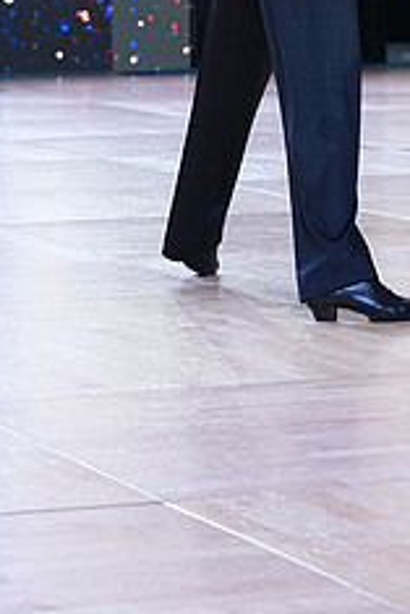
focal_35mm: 185
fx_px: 3156
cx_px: 477
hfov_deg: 7.4
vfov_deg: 10.9
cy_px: -112
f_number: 4
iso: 1250
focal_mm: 75
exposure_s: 1/400
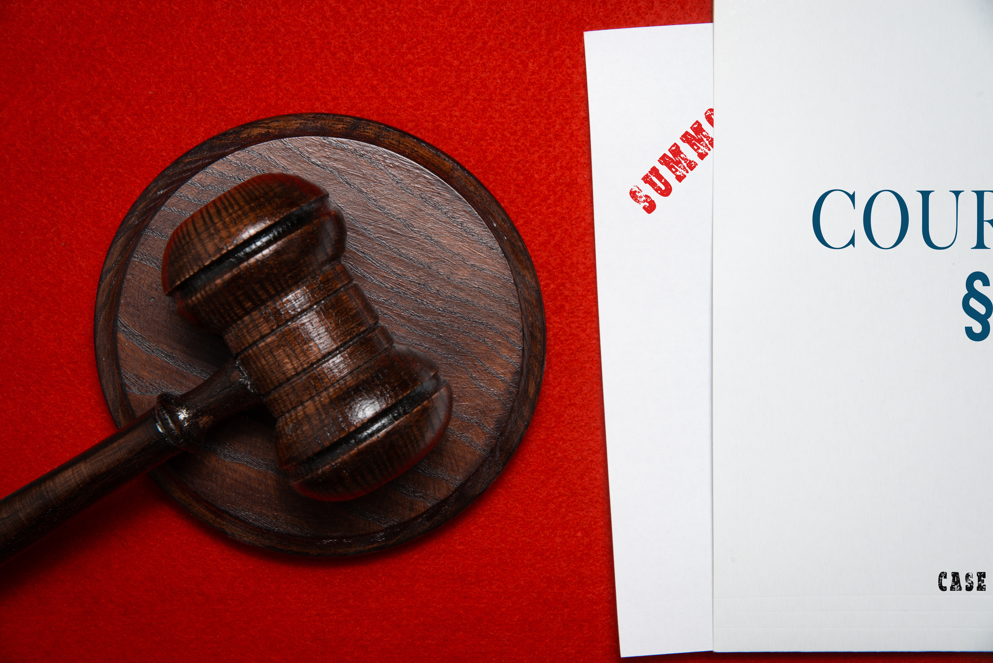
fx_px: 1931
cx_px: 496
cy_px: 332
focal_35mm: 70
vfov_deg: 19.5
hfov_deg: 28.8
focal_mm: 70
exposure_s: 1/250
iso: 100
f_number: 13
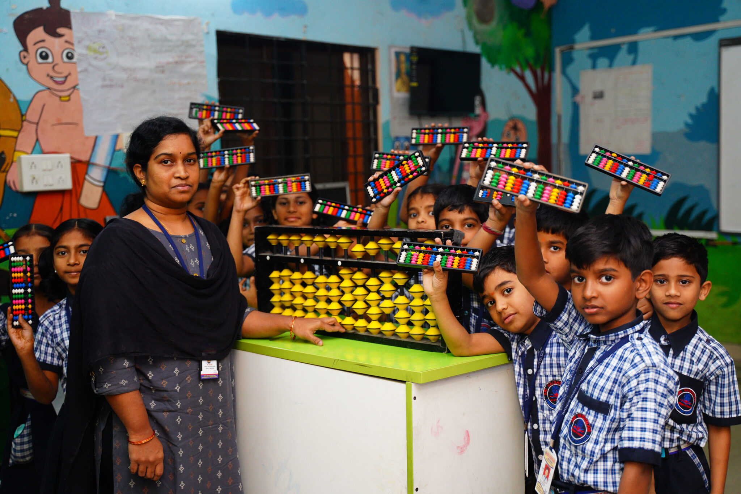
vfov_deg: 30.5
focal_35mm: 44
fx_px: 906
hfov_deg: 44.5
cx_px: 370
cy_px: 247
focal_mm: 44
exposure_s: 1/200
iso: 1600
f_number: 2.8
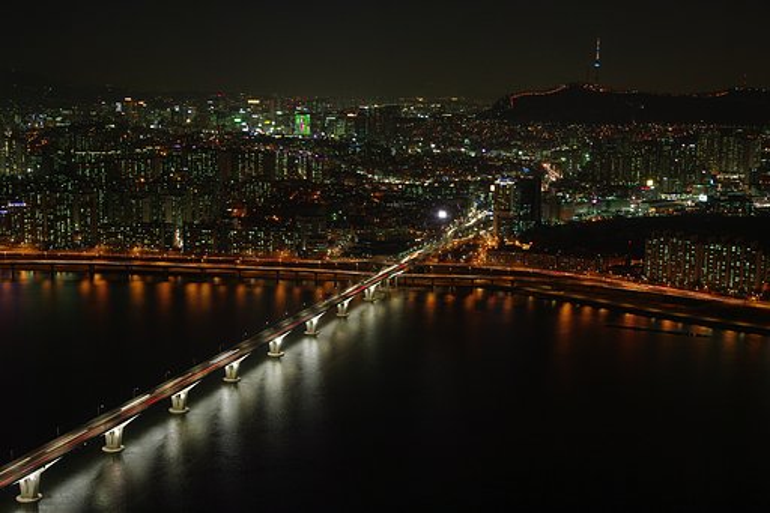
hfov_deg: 36.0
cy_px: 256
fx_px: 1187
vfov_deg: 24.4
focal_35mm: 56
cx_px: 385
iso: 200
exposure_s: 2.5
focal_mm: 37
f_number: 6.3
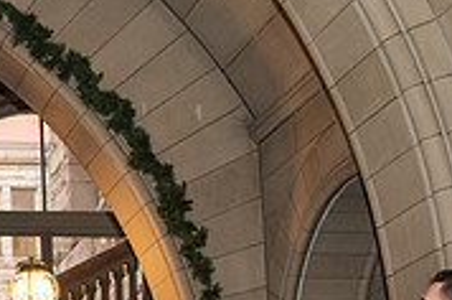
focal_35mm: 122
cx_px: -253
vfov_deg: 10.6
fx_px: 1529
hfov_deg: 15.4
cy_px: 507
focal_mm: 35
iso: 1000
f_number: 3.5
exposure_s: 1/200
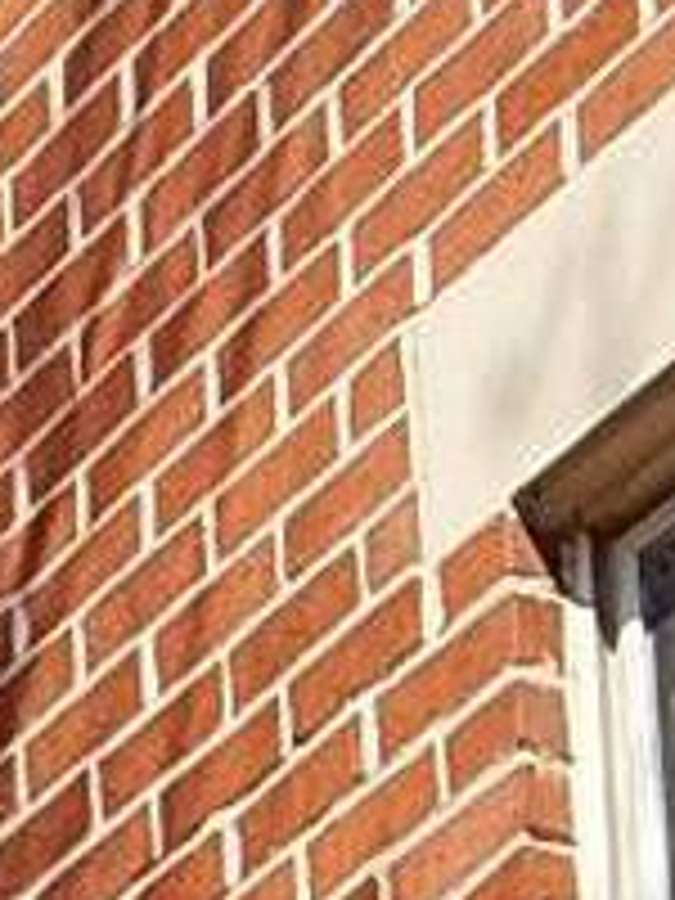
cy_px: 2030
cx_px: -1107
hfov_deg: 4.9
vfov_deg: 6.5
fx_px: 7592
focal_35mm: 292
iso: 125
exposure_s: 1/1000
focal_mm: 6.8
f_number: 3.4
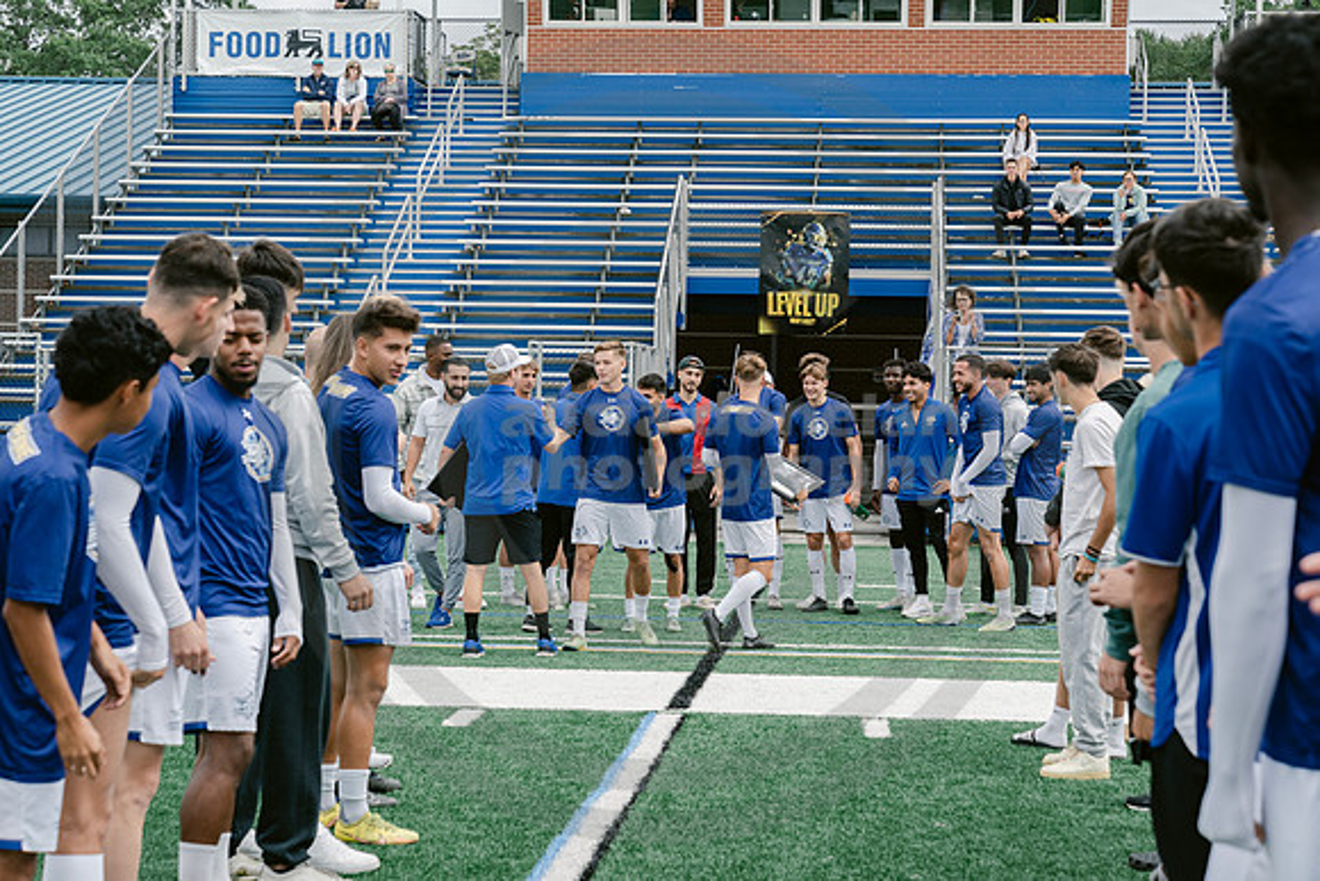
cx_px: 660
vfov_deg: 19.5
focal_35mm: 70
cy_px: 440
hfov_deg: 28.8
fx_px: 2567
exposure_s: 1/500
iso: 400
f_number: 5.6
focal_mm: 70
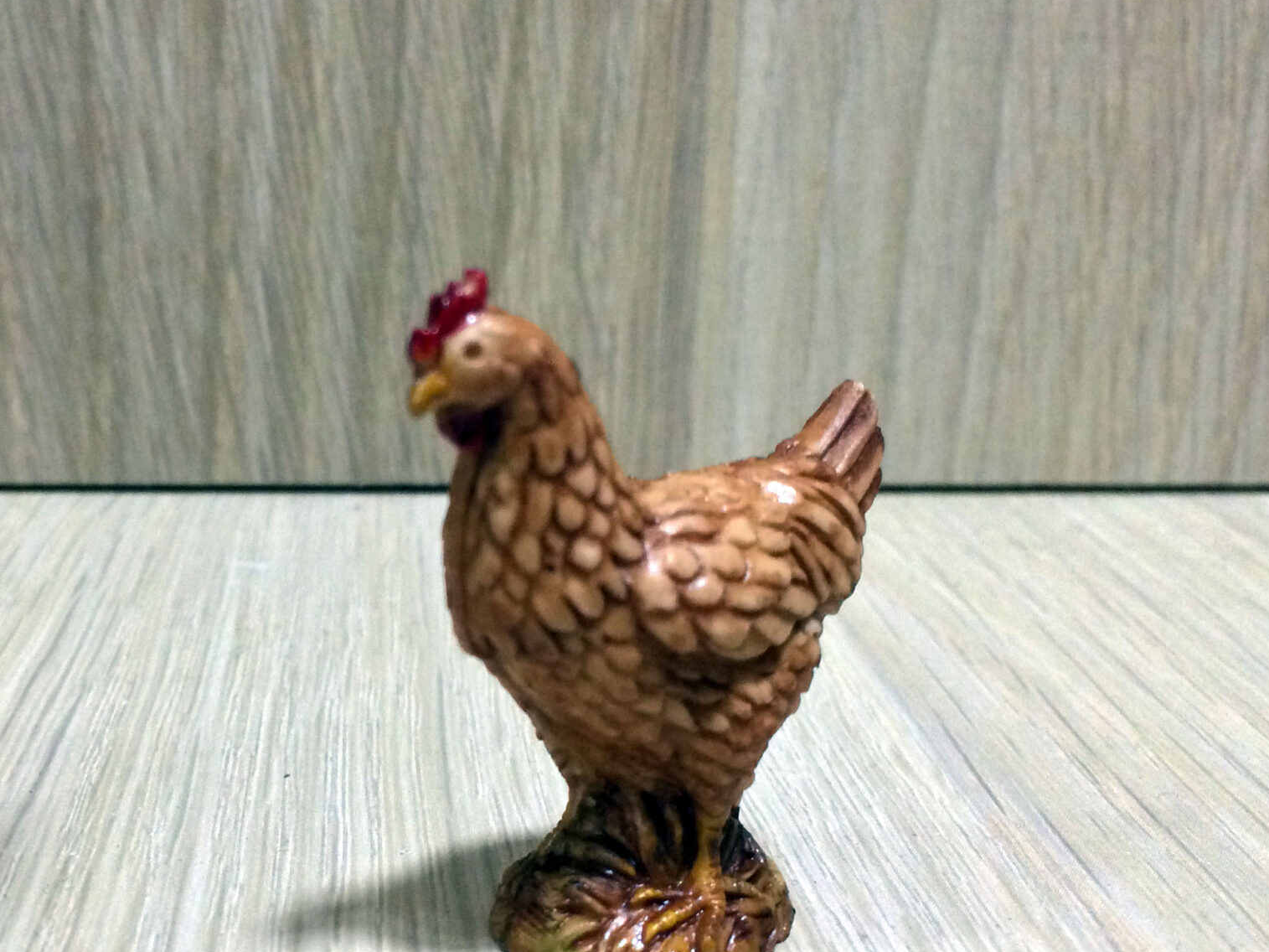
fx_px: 1796
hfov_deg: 38.4
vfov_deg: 29.6
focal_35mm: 49
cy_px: 559
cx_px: 415
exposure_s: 1/33
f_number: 2.2
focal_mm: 4.15
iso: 250
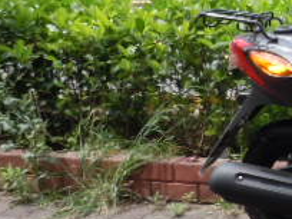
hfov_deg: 19.6
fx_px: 742
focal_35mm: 88
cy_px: 89
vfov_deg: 16.8
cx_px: 429
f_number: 3.7
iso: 100
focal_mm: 5
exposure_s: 1/250
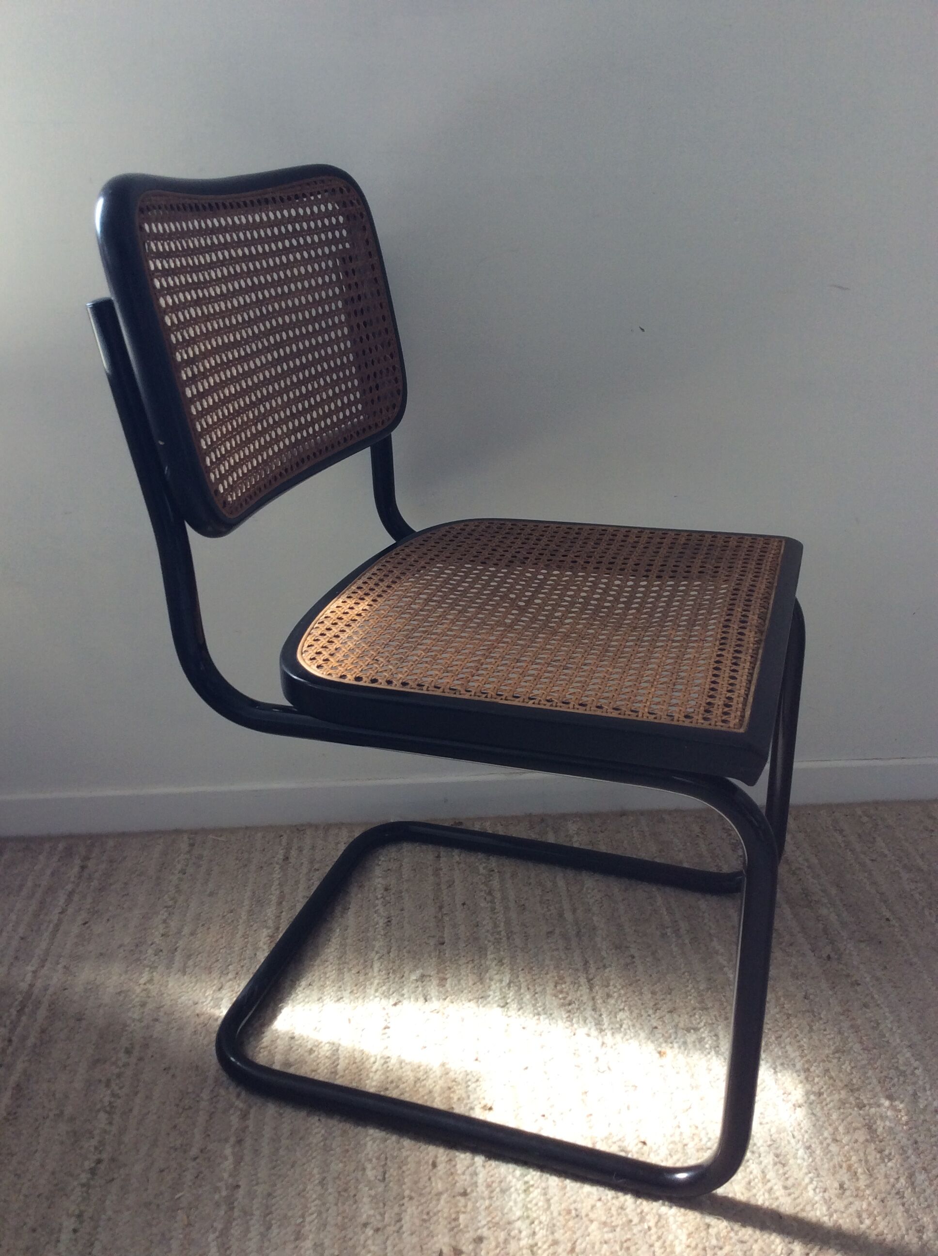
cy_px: 628
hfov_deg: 44.1
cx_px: 469
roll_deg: +1.1
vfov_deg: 56.9
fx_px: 1159
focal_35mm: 32
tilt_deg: -23.3
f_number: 2.4
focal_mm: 3.3
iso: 32
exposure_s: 1/25
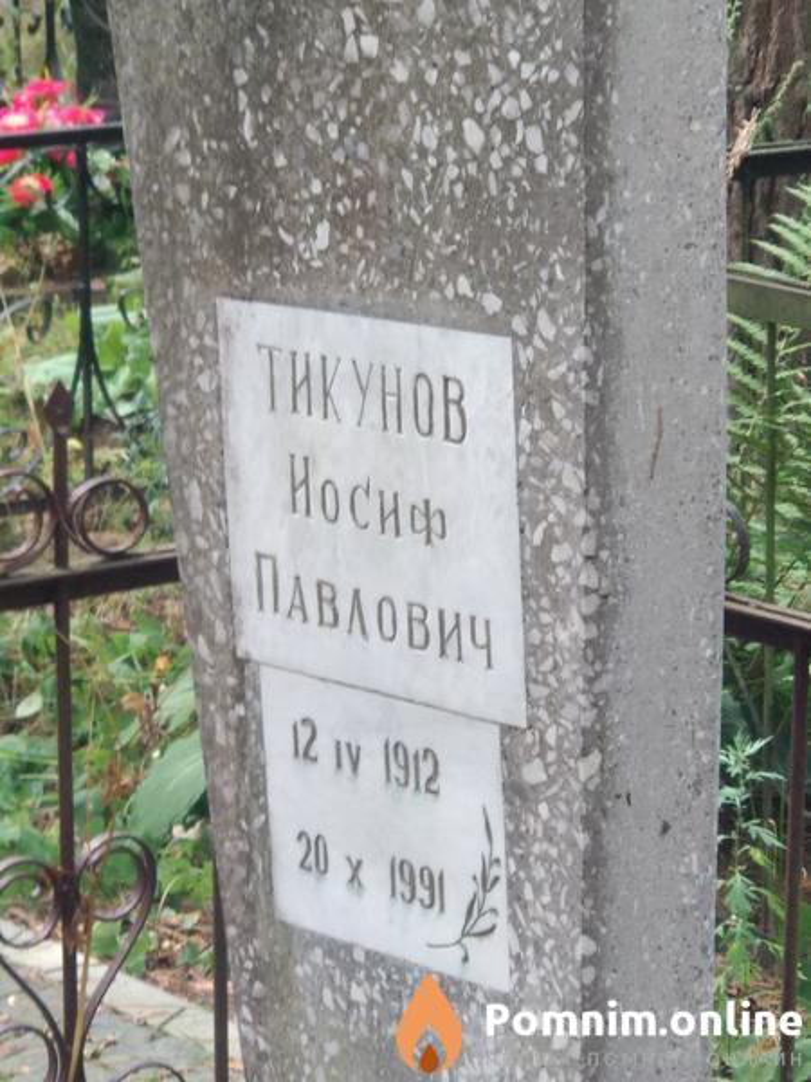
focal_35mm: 52
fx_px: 1624
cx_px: 406
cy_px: 541
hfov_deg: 28.0
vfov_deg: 36.8
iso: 200
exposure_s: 1/60
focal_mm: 5.99
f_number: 2.6
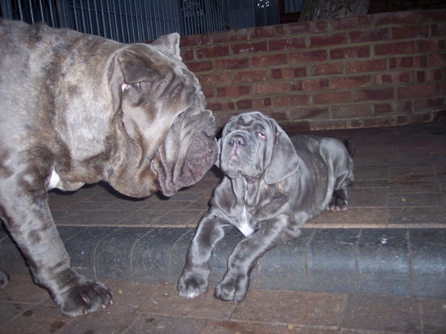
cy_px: 167
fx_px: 502
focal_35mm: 39
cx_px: 223
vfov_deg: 36.8
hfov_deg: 47.9
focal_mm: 8
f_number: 2.8
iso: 100
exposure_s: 1/60
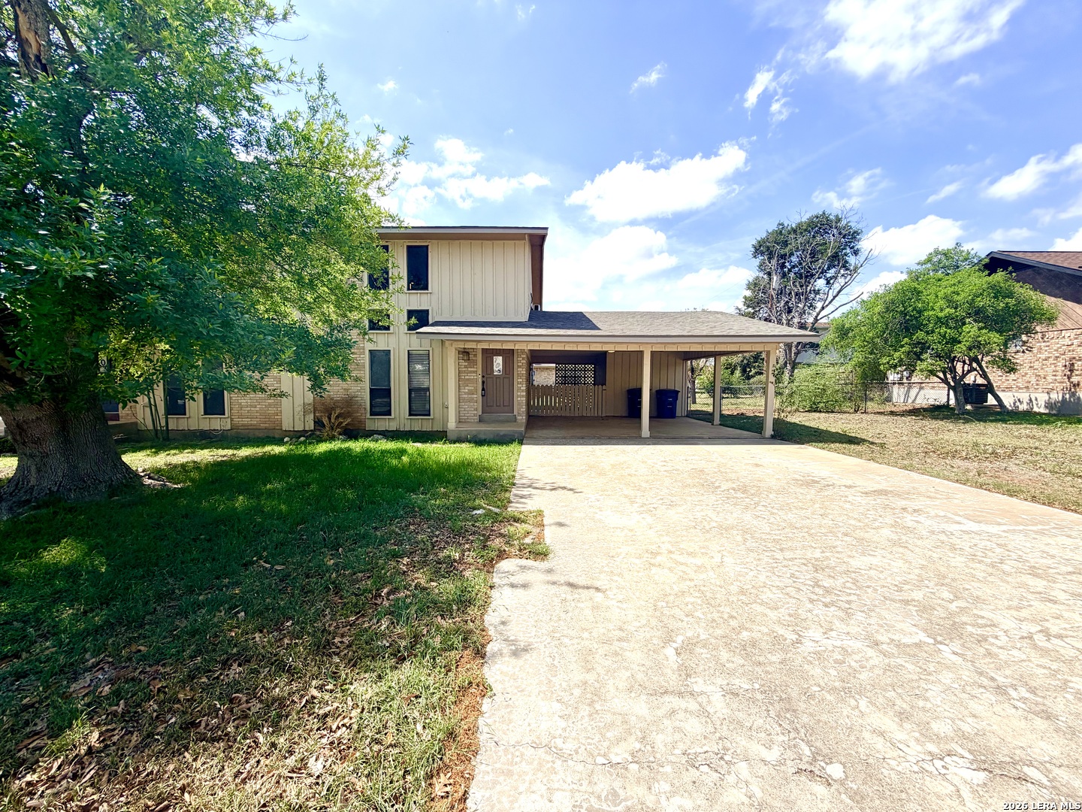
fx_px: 438
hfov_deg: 102.1
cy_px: 406
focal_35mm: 14
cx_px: 541
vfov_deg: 85.7
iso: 20
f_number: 2.2
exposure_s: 1/928
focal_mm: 2.22
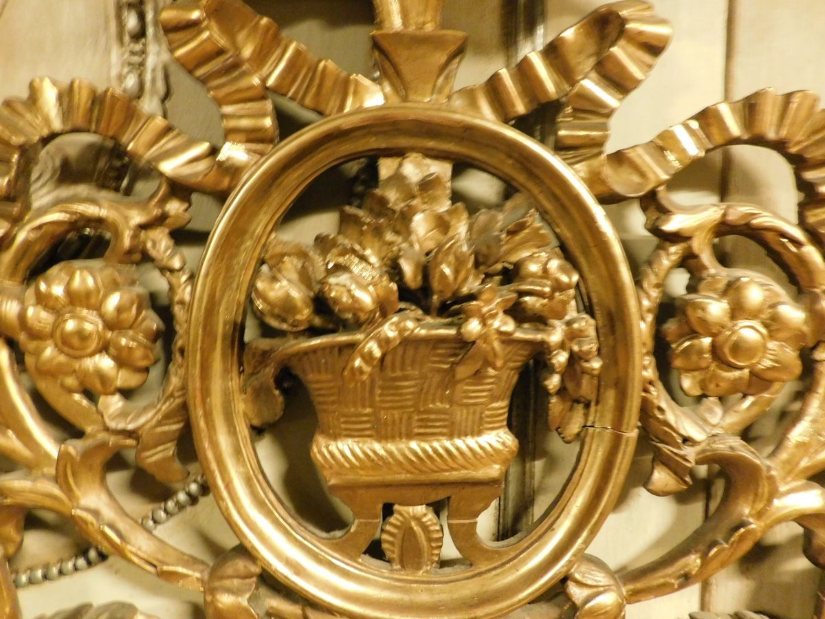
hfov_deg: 73.9
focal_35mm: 23
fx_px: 548
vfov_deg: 58.9
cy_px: 310
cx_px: 412
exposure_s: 1/5
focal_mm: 4
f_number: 3
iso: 800
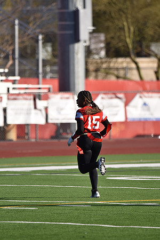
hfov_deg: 3.0
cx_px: 80
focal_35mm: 460
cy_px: 120
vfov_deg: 4.5
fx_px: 3066
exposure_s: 1/1000
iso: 200
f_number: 6.3
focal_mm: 460
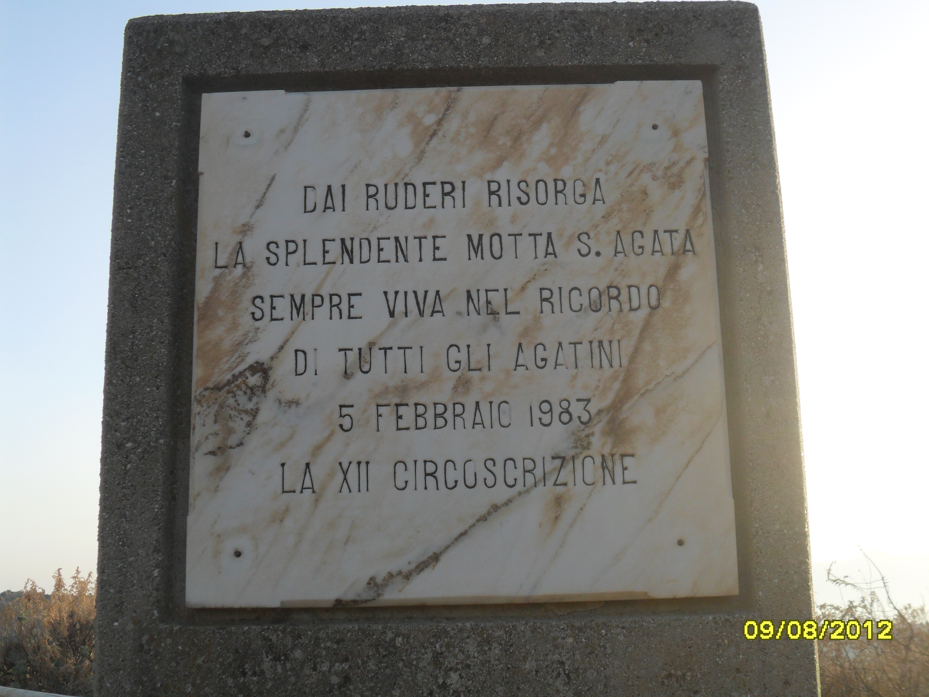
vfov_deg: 32.9
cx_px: 464
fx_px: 1181
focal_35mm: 44
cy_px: 348
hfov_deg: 42.9
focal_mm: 7.8
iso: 100
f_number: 4.5
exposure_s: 1/180
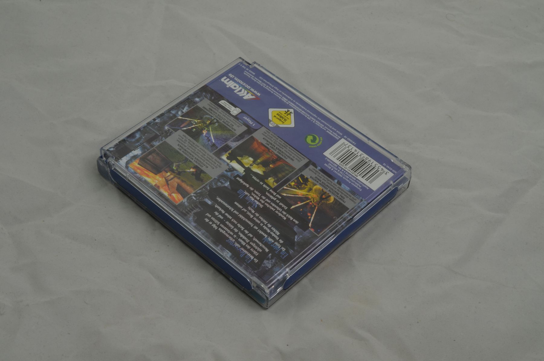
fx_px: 905
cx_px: 272
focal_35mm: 60
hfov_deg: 33.5
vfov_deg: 22.5
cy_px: 180
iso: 100
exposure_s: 1/3
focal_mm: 40
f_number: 20
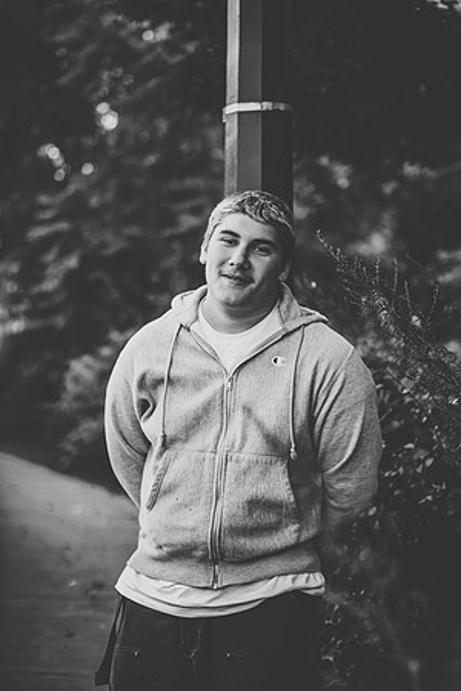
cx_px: 230
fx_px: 1729
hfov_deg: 15.2
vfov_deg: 22.6
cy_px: 346
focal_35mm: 90
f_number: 2.8
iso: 1600
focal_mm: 90
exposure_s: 1/400
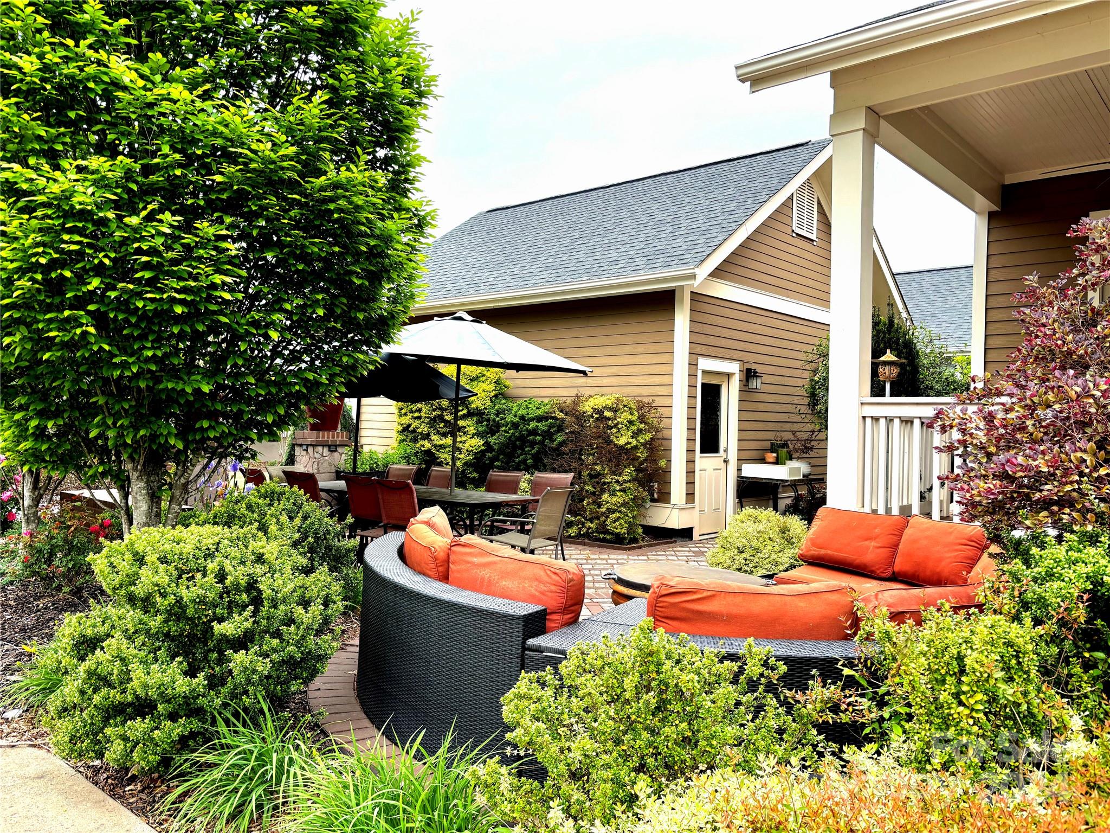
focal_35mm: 26
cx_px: 555
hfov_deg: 67.3
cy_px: 416
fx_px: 834
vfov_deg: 53.1
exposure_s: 1/833
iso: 50
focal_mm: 5.96
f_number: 1.6
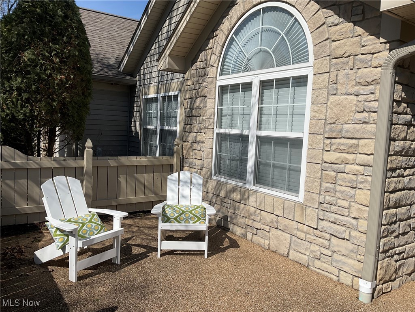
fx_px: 348
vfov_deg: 48.2
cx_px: 208
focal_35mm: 29
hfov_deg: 61.7
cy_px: 156
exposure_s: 1/3788
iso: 16
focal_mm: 3
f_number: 1.8
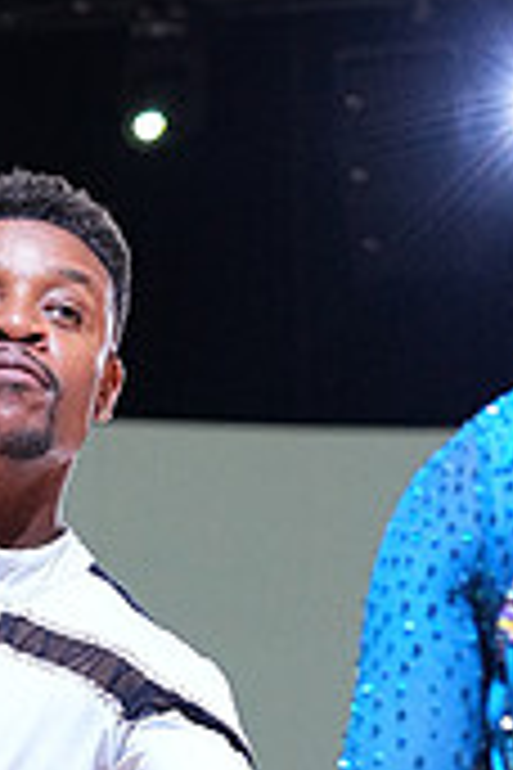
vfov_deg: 8.4
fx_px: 5087
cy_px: 1216
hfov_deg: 5.8
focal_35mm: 238
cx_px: -56
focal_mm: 70
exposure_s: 1/400
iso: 2500
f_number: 4
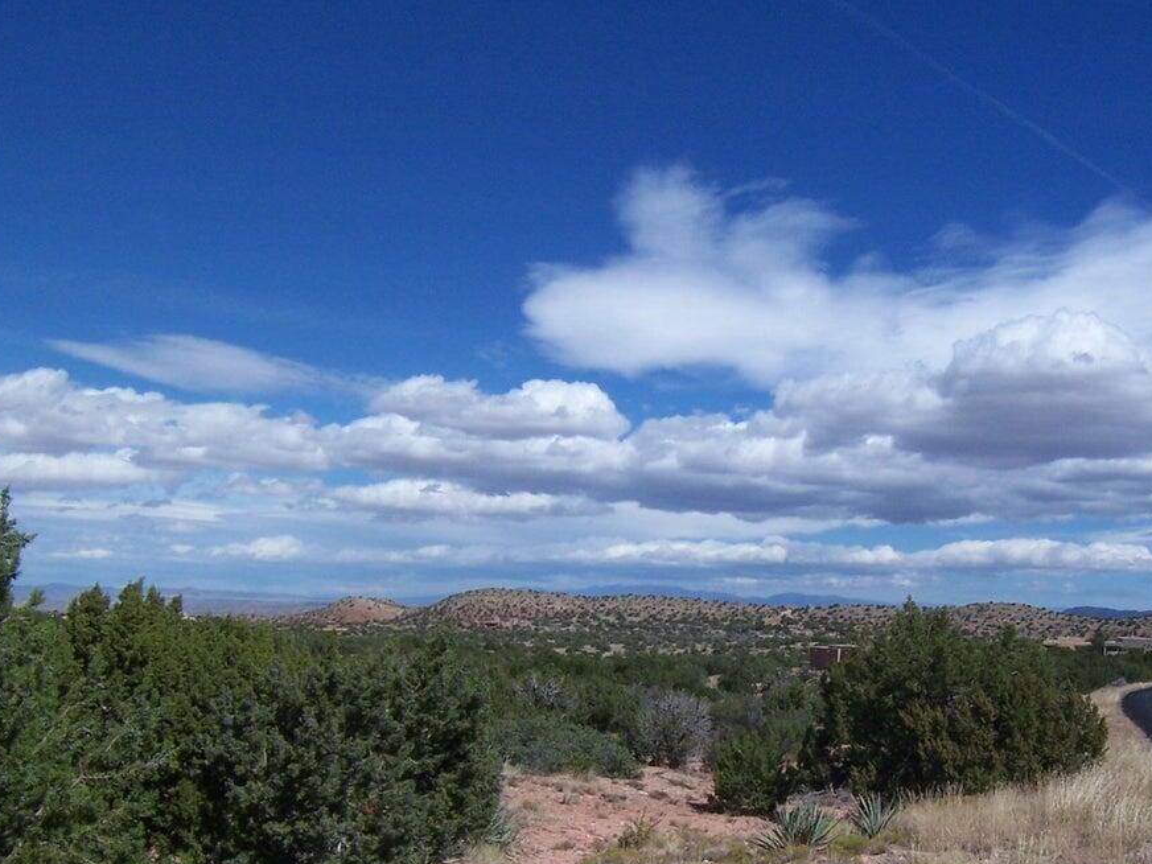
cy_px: 624
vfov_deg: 38.8
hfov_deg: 50.5
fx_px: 1198
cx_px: 758
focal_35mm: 36
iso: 64
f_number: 5.6
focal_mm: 3.8
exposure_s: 1/640
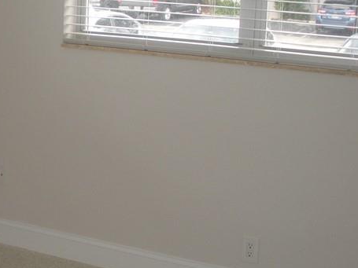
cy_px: 145
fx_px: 837
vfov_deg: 18.2
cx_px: 41
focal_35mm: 81
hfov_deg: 23.5
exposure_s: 1/57.5
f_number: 3.5
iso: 84
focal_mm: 6.3
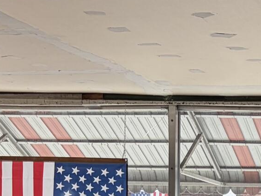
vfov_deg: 10.4
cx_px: 370
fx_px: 1041
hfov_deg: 13.6
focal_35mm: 138
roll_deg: +0.5
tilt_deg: -2.8
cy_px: 292
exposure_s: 1/122
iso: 64
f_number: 1.6
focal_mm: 5.96
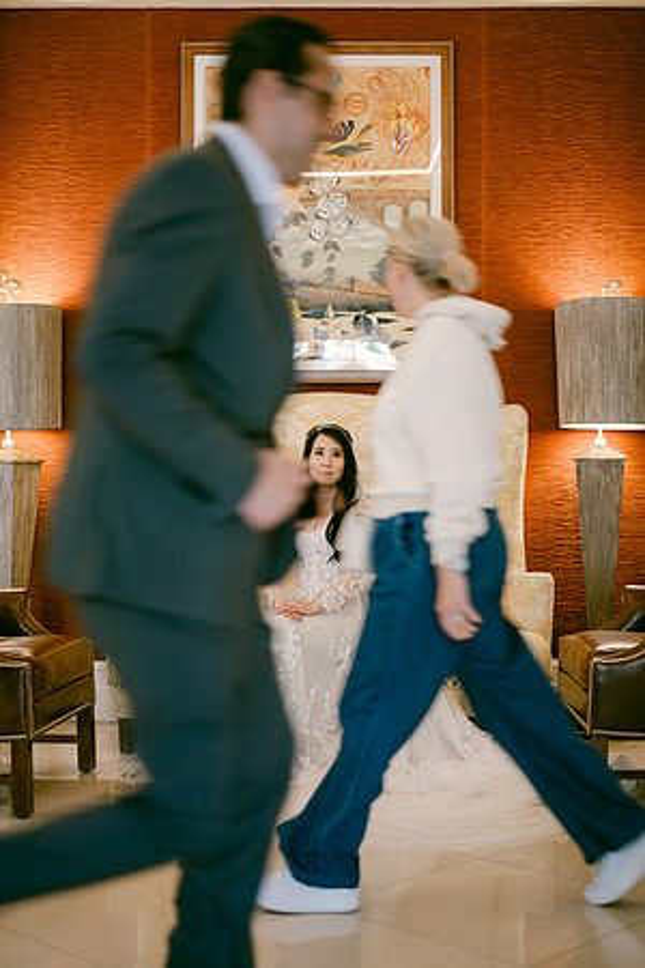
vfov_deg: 39.6
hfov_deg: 27.0
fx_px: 1344
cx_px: 322
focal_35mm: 50
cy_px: 484
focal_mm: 50
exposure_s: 1/80
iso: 400
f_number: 1.8
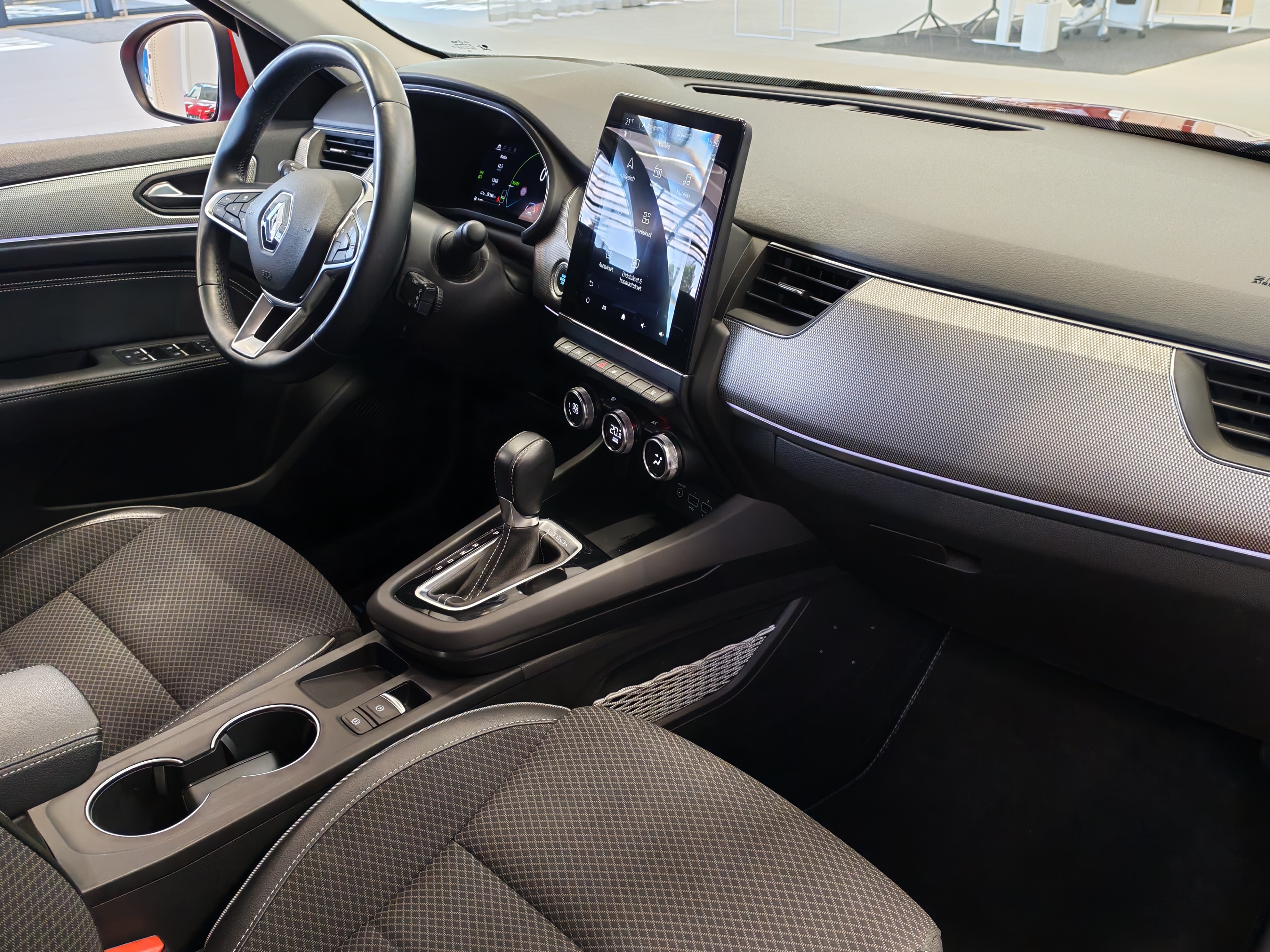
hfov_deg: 56.8
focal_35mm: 32
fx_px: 1174
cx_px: 625
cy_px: 470
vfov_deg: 44.2
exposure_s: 1/100
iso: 640
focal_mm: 6.12
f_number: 1.9
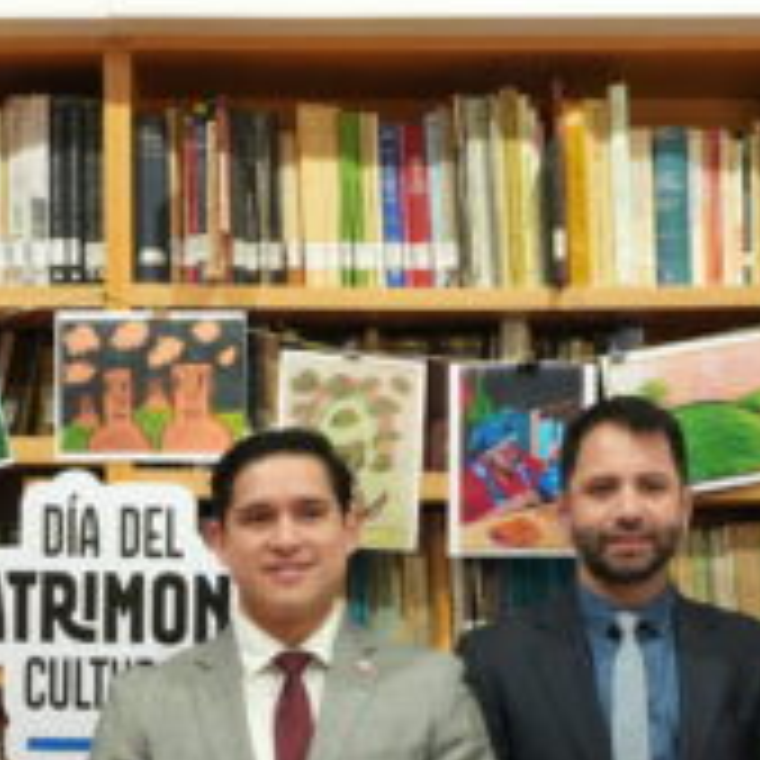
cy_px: 881
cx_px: 270
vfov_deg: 19.0
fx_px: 2161
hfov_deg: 19.9
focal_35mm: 87
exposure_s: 1/60
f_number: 5.6
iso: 2000
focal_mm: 16
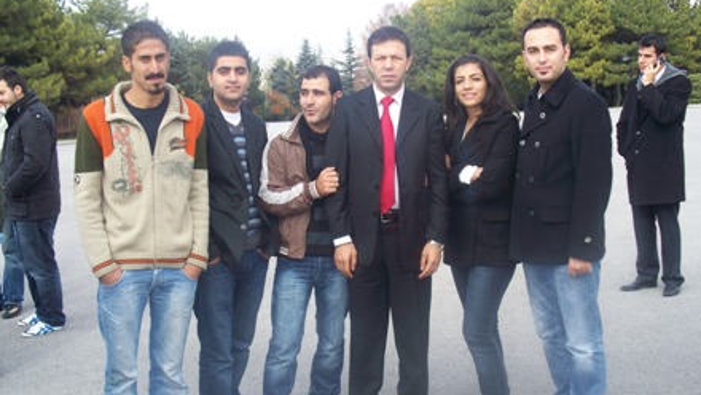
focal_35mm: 51
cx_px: 355
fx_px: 948
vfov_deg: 23.5
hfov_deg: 40.6
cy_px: 218
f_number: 2.9
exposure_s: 1/250
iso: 80
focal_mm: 9.86
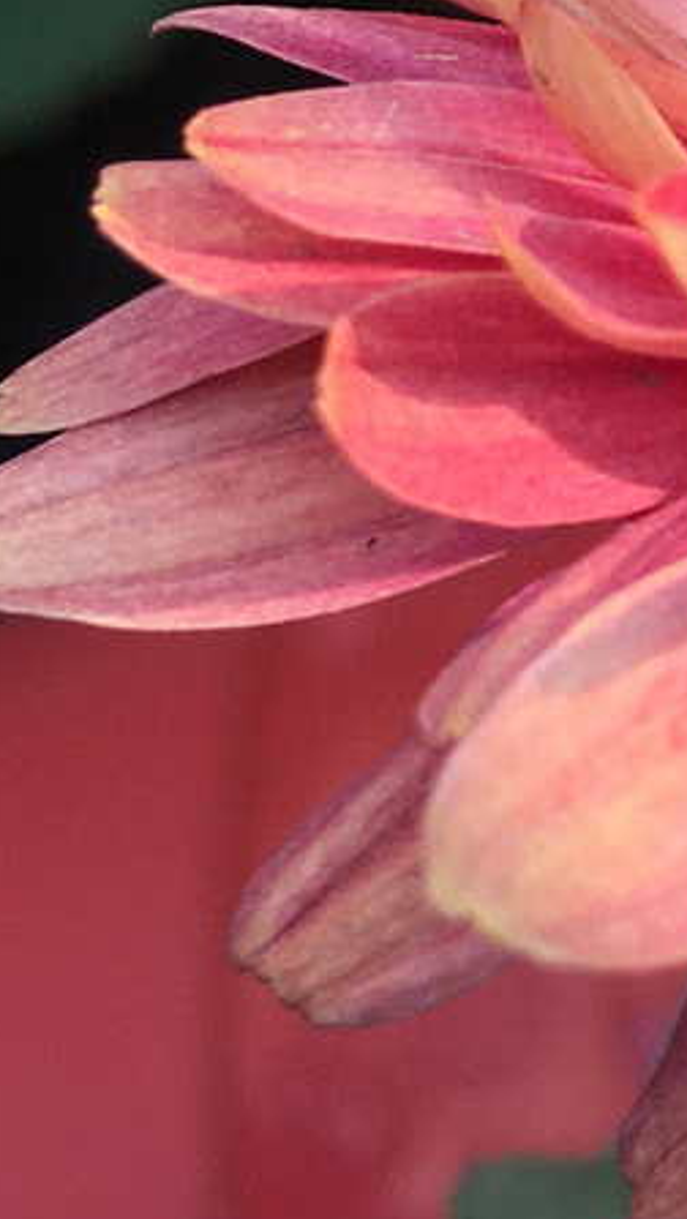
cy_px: 256
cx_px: 1439
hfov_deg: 9.9
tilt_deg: -49.9
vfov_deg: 18.8
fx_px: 3653
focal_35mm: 113
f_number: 2.2
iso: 25
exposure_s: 1/458
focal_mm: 4.15
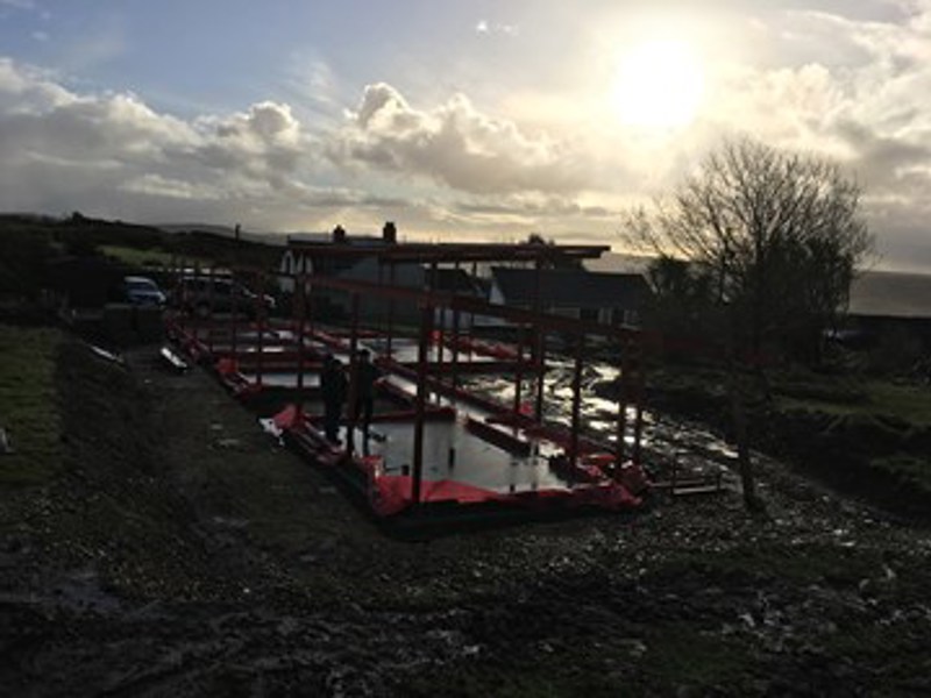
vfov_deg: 48.2
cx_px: 466
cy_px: 349
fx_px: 780
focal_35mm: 29
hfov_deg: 61.7
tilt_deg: -6.1
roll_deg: -3.7
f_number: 2.2
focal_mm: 4.15
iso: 25
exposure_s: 1/3497
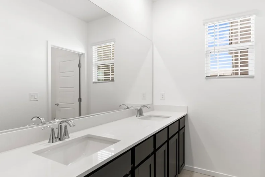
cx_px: 129
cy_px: 91
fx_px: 162
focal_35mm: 22
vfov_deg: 57.3
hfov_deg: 78.5
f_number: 8
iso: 400
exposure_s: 1/30
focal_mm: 17
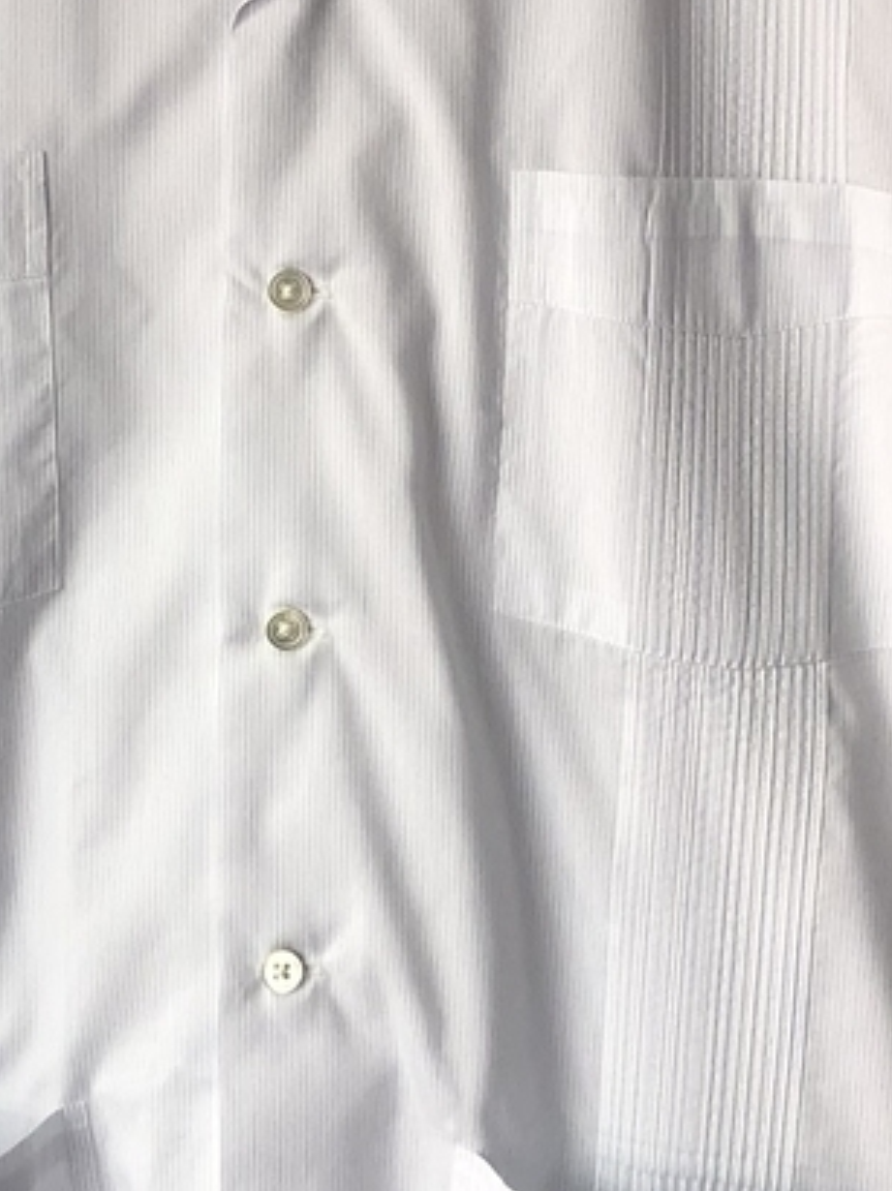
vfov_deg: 23.7
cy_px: 351
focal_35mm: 82
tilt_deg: -6.9
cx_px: 323
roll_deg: +0.6
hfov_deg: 17.9
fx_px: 2820
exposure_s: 1/120
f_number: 1.8
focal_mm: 4
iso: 40
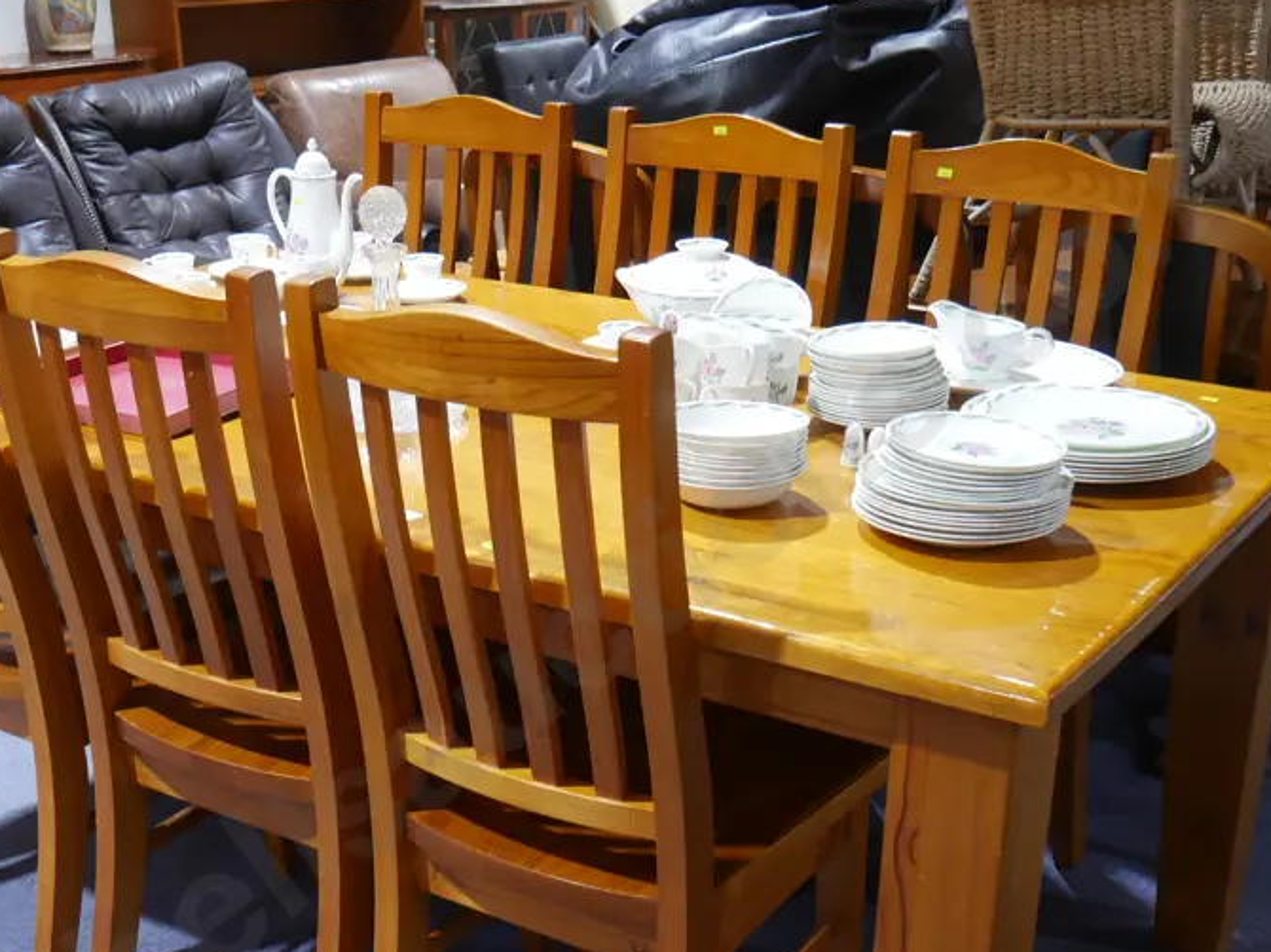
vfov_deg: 27.7
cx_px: 522
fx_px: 1909
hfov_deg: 36.7
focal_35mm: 52
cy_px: 690
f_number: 4
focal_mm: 17
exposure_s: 1/60
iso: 640
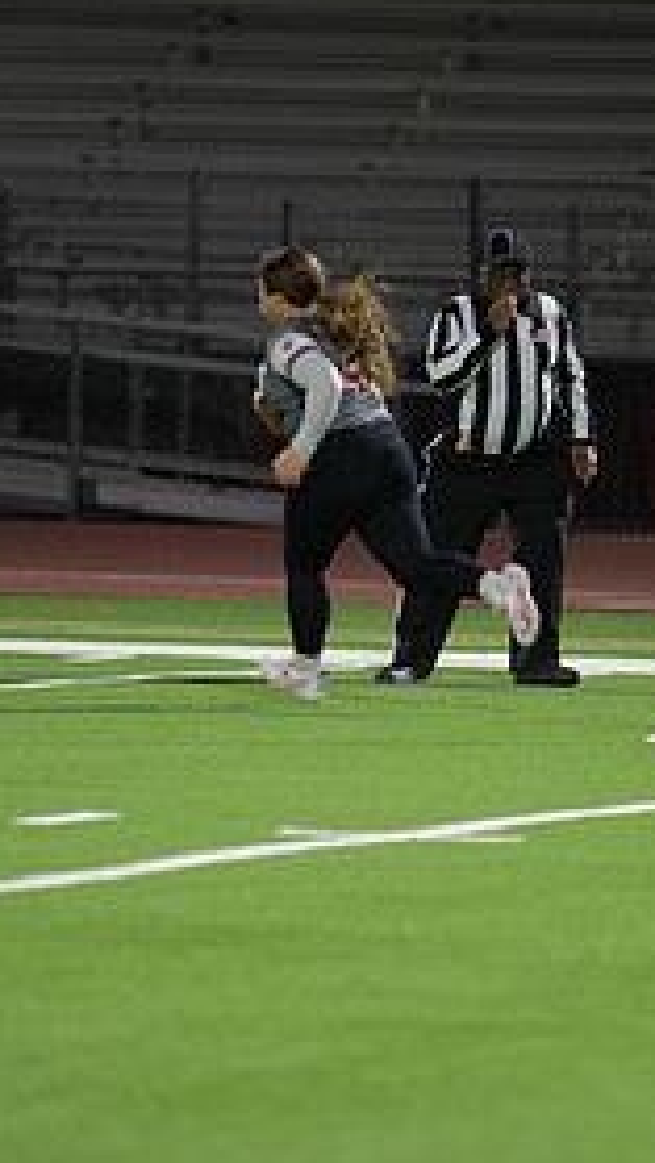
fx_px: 13458
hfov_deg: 2.8
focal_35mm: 436
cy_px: 481
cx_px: 459
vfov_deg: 5.0
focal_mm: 200
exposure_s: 1/200
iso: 1100
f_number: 2.8
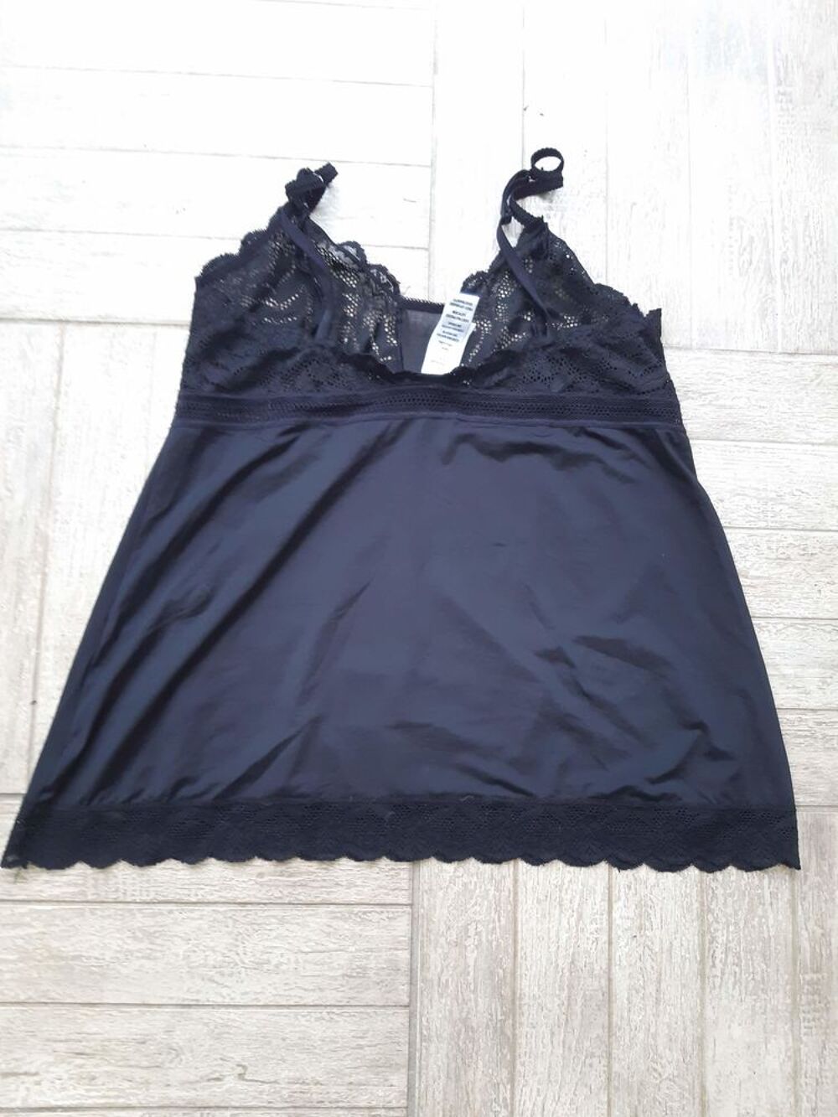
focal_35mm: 26
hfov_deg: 53.1
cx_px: 419
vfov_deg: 67.3
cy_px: 558
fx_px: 839
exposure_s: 1/50
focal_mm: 3.92
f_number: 1.7
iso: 200
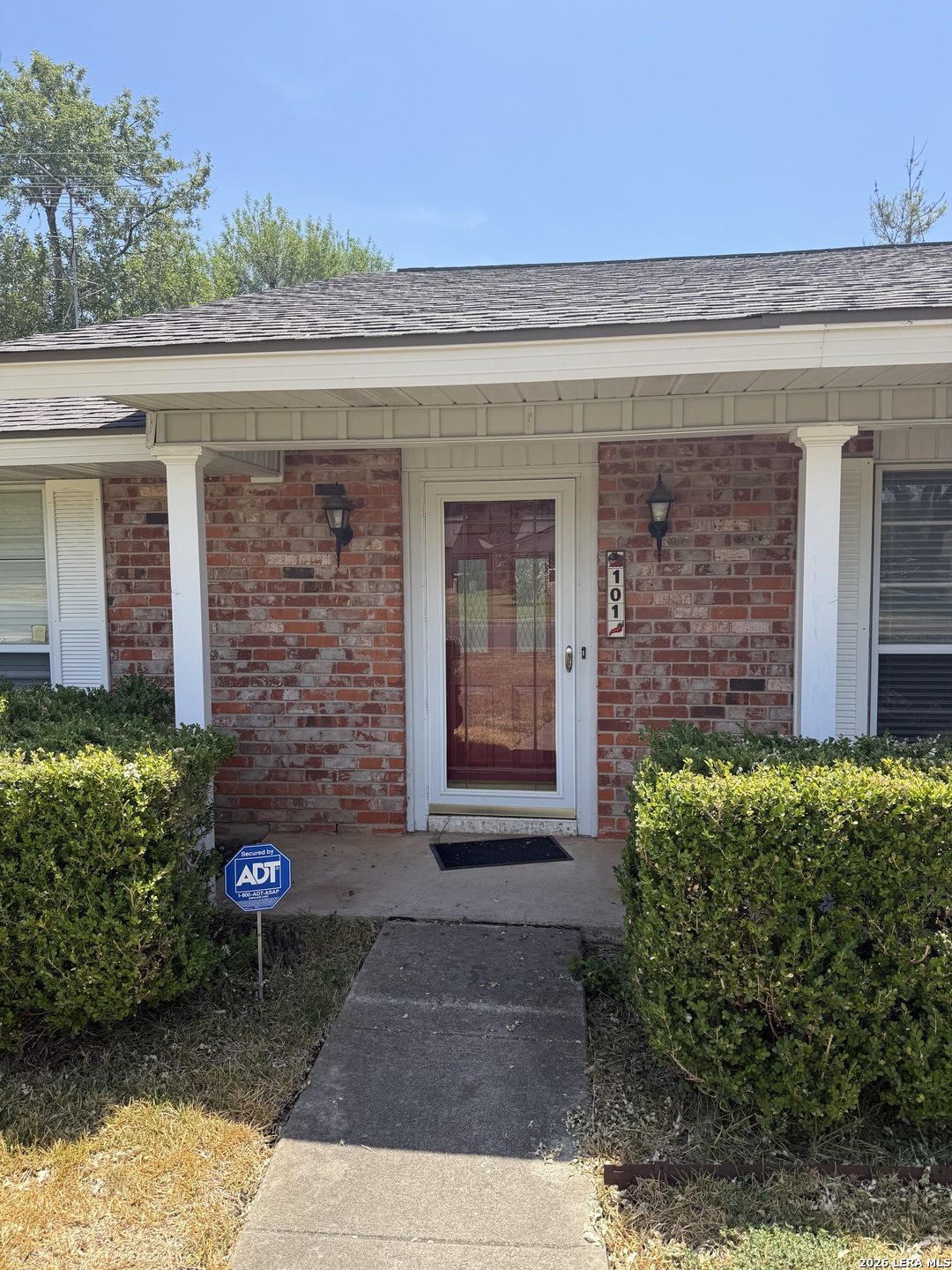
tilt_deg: -3.3
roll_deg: -0.5
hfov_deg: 56.8
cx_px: 476
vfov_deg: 71.6
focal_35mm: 24
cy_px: 635
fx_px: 880
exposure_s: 1/2611
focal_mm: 6.76
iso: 80
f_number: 1.78
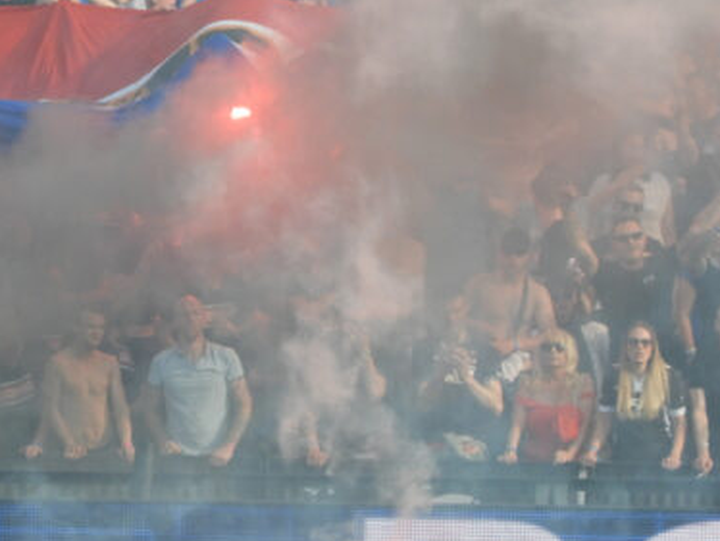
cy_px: 227
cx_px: 135
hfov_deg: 1.5
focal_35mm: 1334
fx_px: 27765
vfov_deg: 1.1
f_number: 5.6
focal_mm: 116.5
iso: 160
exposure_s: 1/250
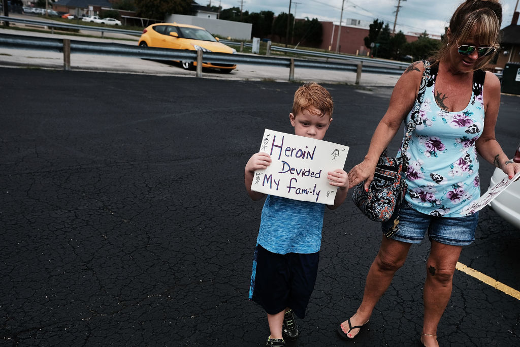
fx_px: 506
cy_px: 174
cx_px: 260
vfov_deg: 37.9
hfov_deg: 54.4
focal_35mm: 35
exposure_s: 1/1000
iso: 100
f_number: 4
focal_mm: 23
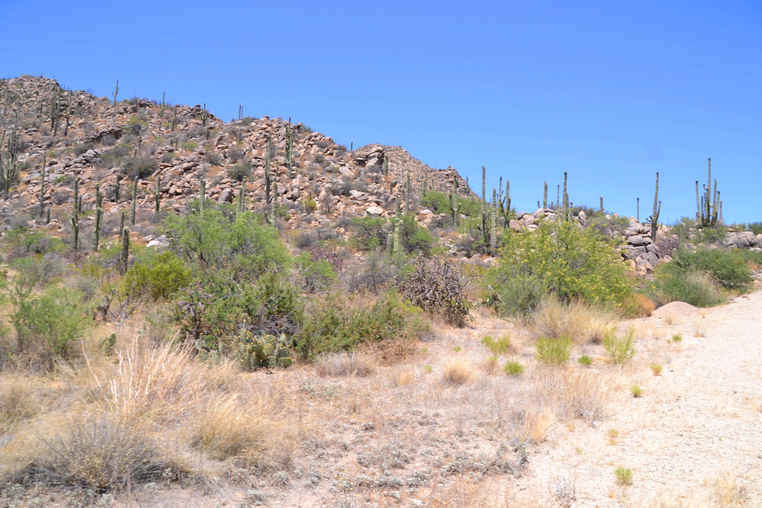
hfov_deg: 61.9
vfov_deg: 43.6
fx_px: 635
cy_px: 254
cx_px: 381
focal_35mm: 30
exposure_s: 1/250
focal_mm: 20
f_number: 8
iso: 100
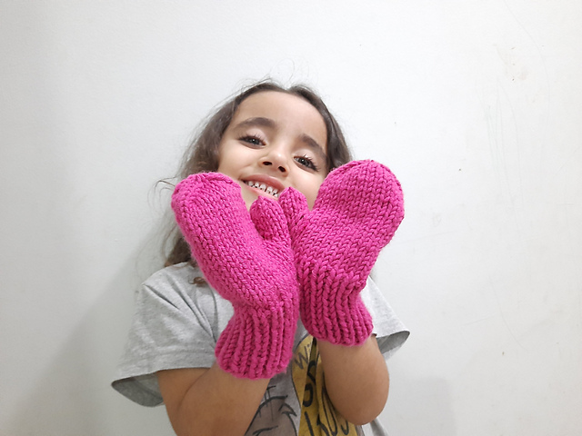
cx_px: 291
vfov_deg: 54.9
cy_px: 218
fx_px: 420
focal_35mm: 25
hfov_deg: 69.4
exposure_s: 1/20
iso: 800
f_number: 2
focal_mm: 4.6
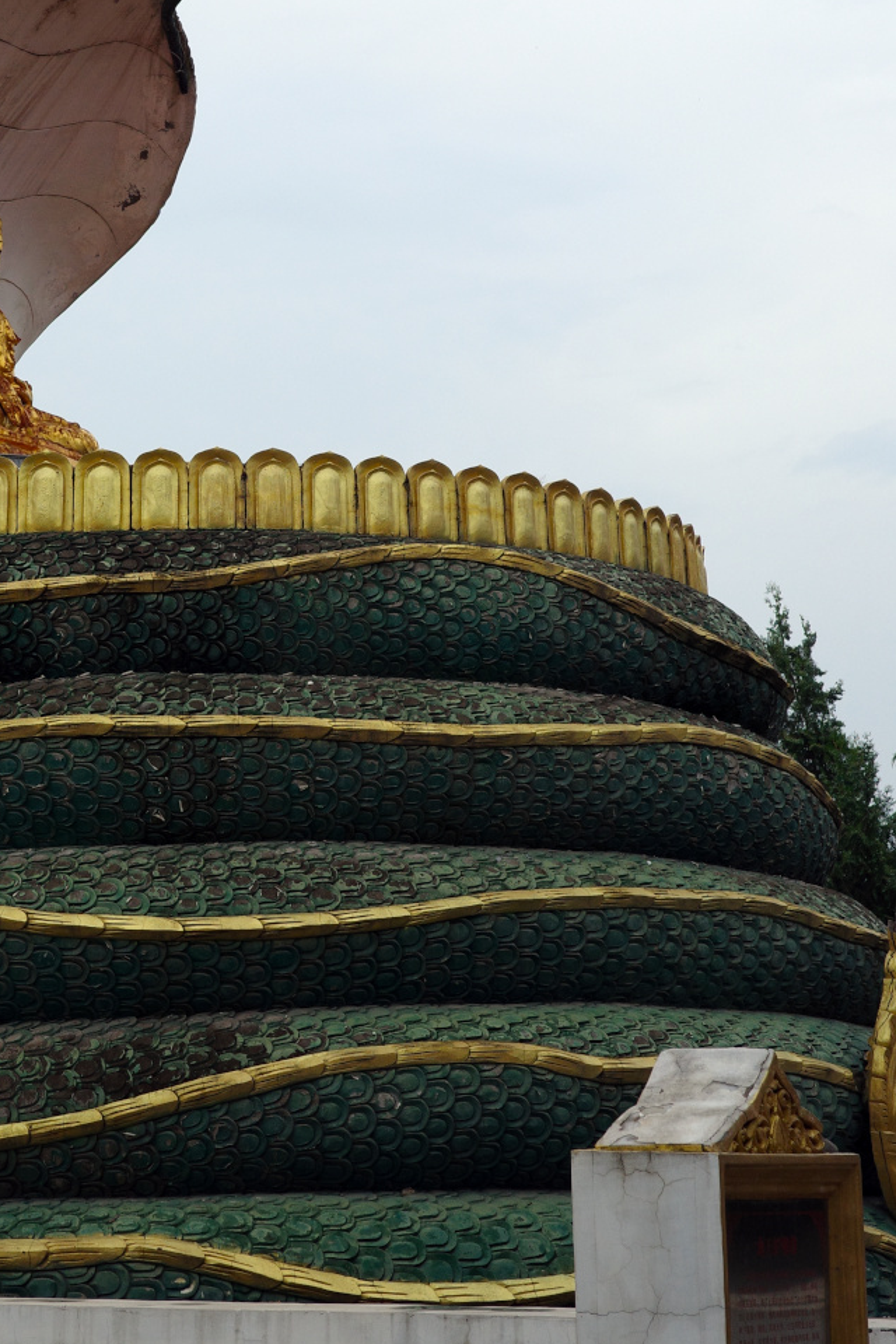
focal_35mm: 80
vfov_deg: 25.2
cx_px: 160
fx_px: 2986
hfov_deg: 16.9
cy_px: 400
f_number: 5.6
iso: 200
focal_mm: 26
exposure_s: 1/1000
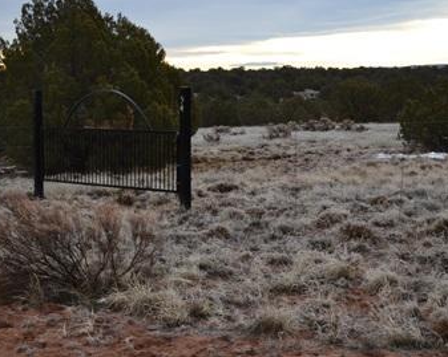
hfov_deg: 21.8
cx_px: 171
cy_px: 199
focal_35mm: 88
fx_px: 1164
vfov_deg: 17.5
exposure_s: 1/200
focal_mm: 35
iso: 100
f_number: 5
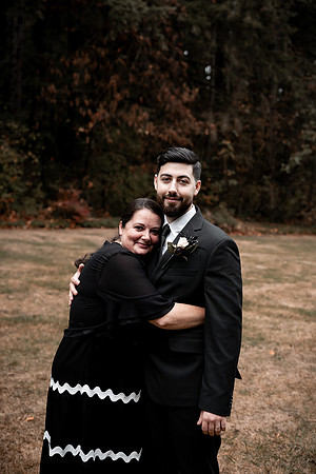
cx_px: 158
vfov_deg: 46.4
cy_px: 237
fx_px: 553
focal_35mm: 42
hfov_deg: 31.9
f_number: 2.8
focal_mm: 42
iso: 400
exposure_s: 1/1600
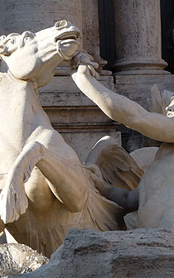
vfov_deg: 8.3
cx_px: 81
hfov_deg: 5.2
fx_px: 1920
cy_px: 139
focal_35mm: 253
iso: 100
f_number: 4.8
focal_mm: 30.5
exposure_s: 1/320
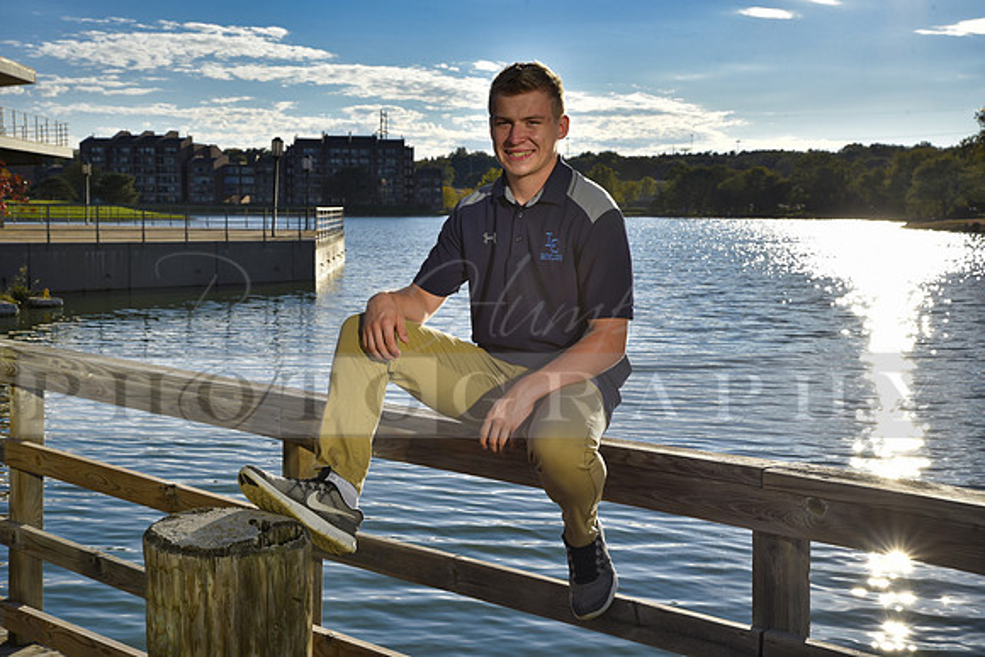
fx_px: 1368
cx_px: 492
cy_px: 328
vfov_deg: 27.0
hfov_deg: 39.6
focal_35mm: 50
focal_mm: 50
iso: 200
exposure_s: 1/500
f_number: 11
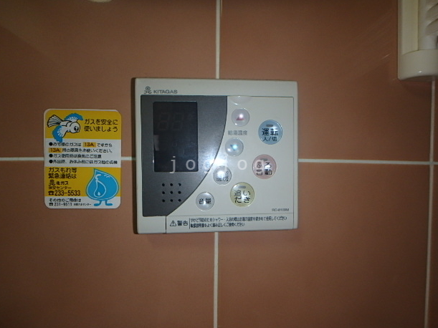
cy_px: 165
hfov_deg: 76.4
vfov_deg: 61.1
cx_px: 219
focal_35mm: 22
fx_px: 278
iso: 160
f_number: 3.5
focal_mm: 3.7
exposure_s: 1/30
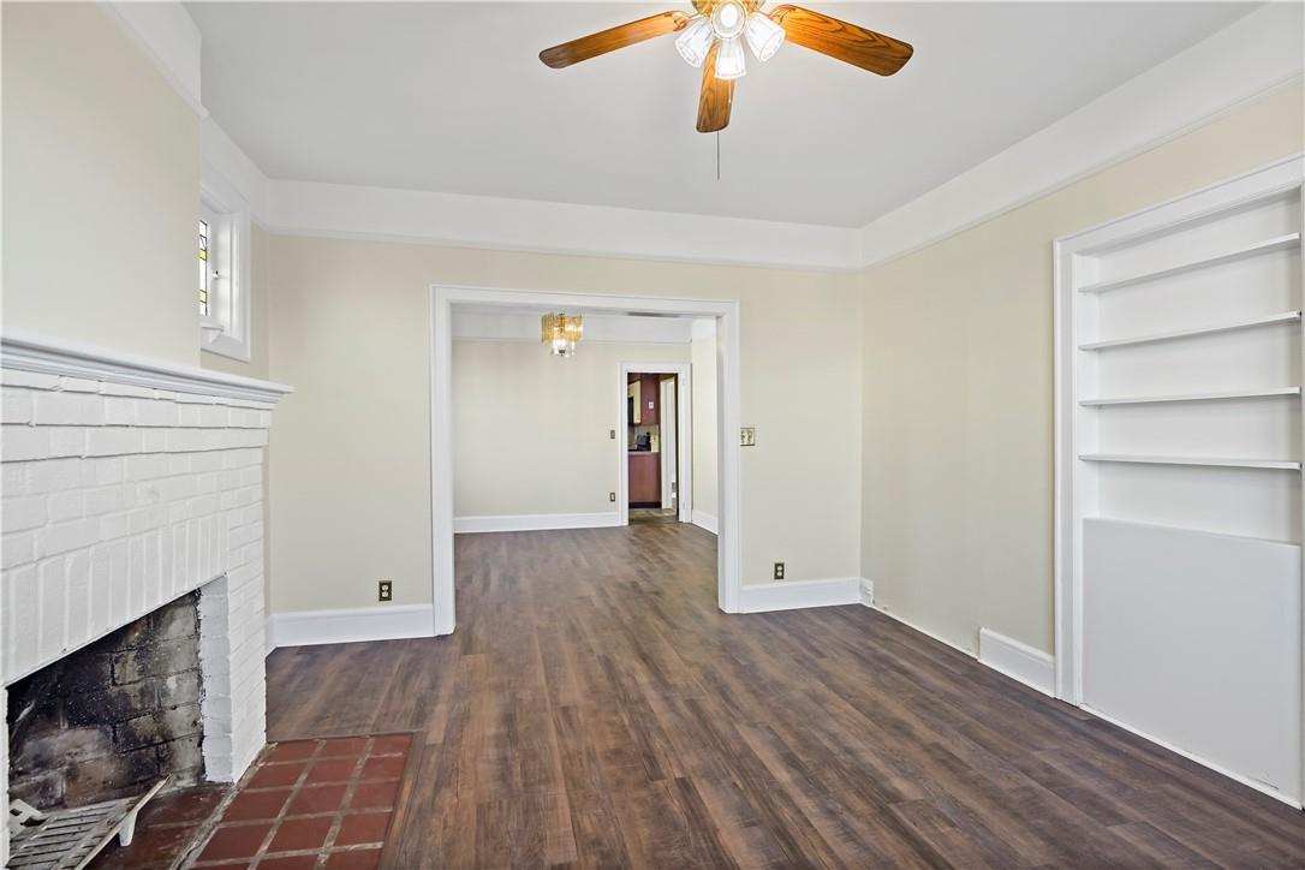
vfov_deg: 73.7
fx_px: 580
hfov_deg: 96.7
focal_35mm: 16
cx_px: 652
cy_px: 435
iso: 320
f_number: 7.1
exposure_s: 1/13
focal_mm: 16
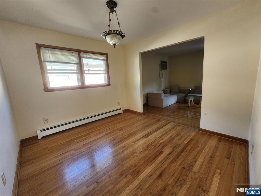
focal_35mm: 13
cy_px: 98
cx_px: 130
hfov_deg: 106.2
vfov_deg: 89.9
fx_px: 98
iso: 125
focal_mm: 2.2
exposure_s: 1/60
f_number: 2.2
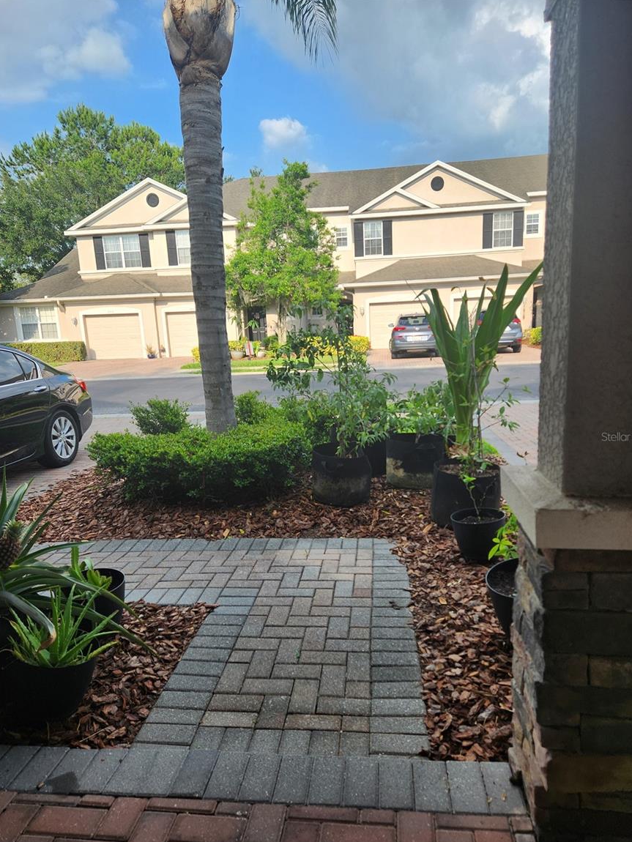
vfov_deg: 71.6
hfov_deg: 56.8
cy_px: 436
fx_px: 584
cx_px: 324
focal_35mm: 24
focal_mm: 5.4
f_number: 1.8
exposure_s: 1/554
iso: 20
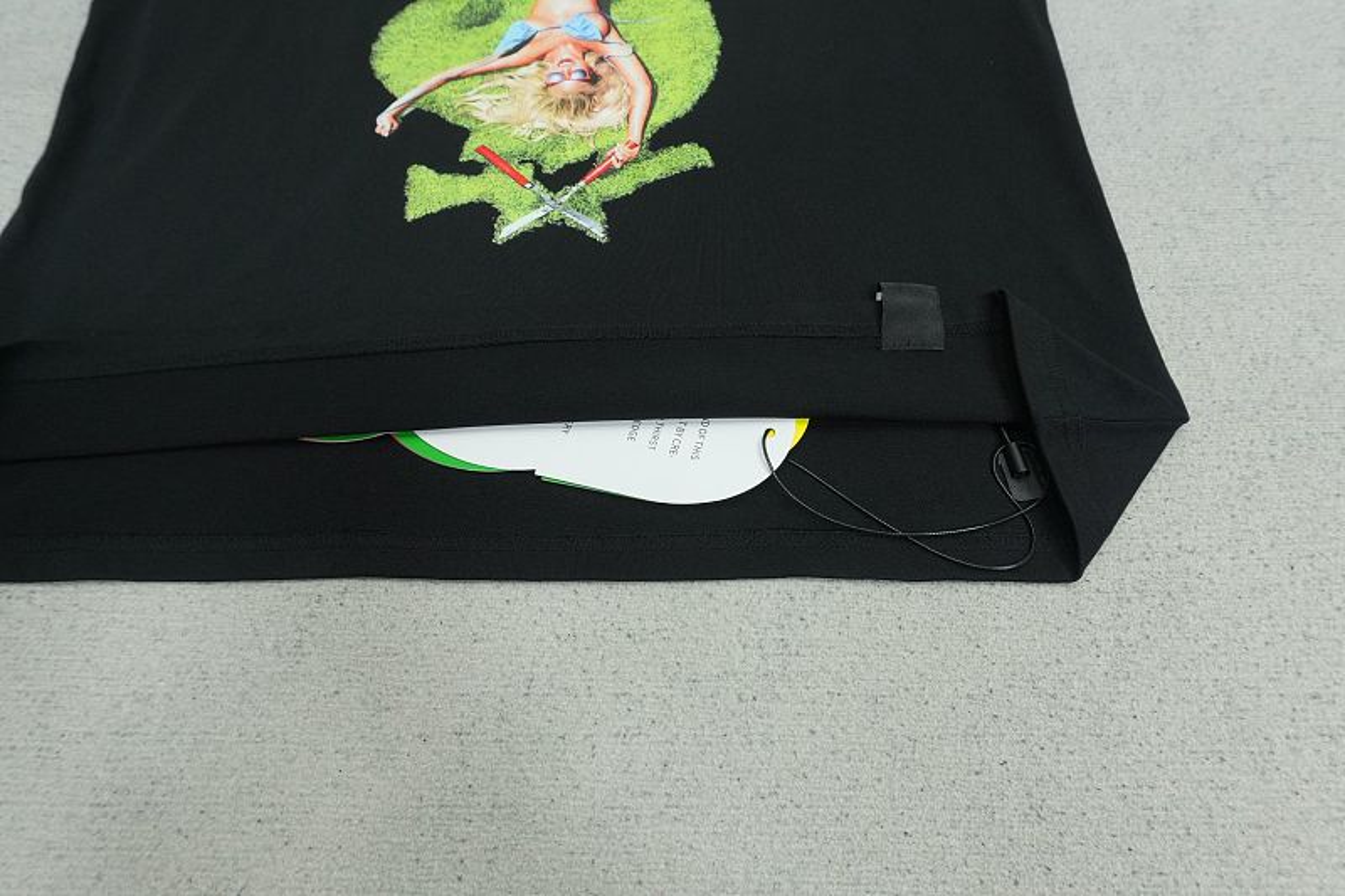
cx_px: 672
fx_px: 896
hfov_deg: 73.8
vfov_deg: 53.1
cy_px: 448
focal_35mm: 24
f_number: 8
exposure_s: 1/160
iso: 1000
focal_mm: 16
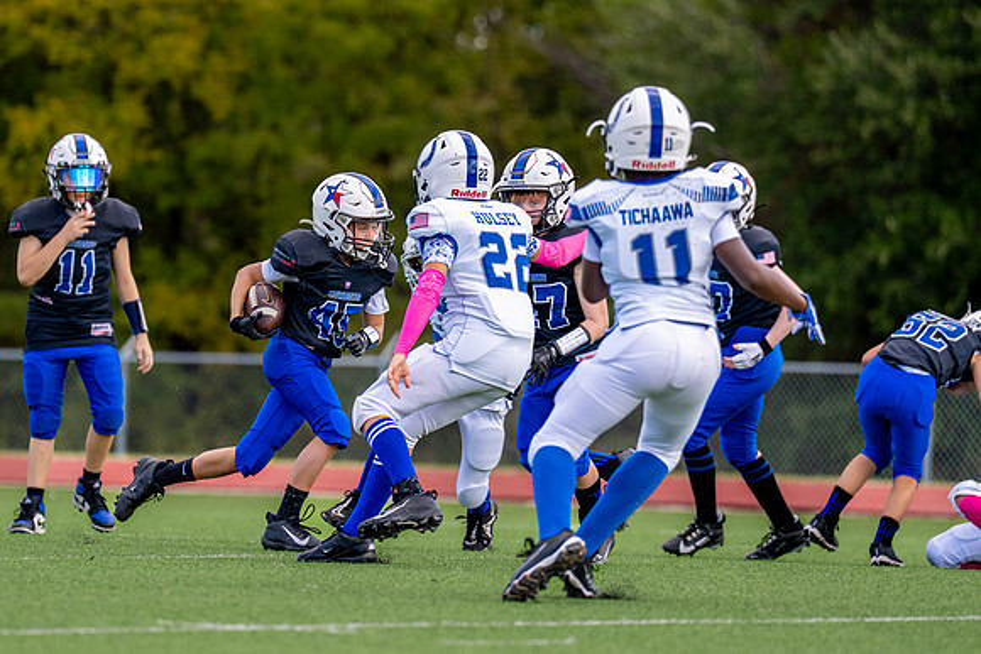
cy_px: 294
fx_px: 9635
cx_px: 301
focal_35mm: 354
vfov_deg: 3.9
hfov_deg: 5.8
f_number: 2.8
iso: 250
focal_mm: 200
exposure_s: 1/2500
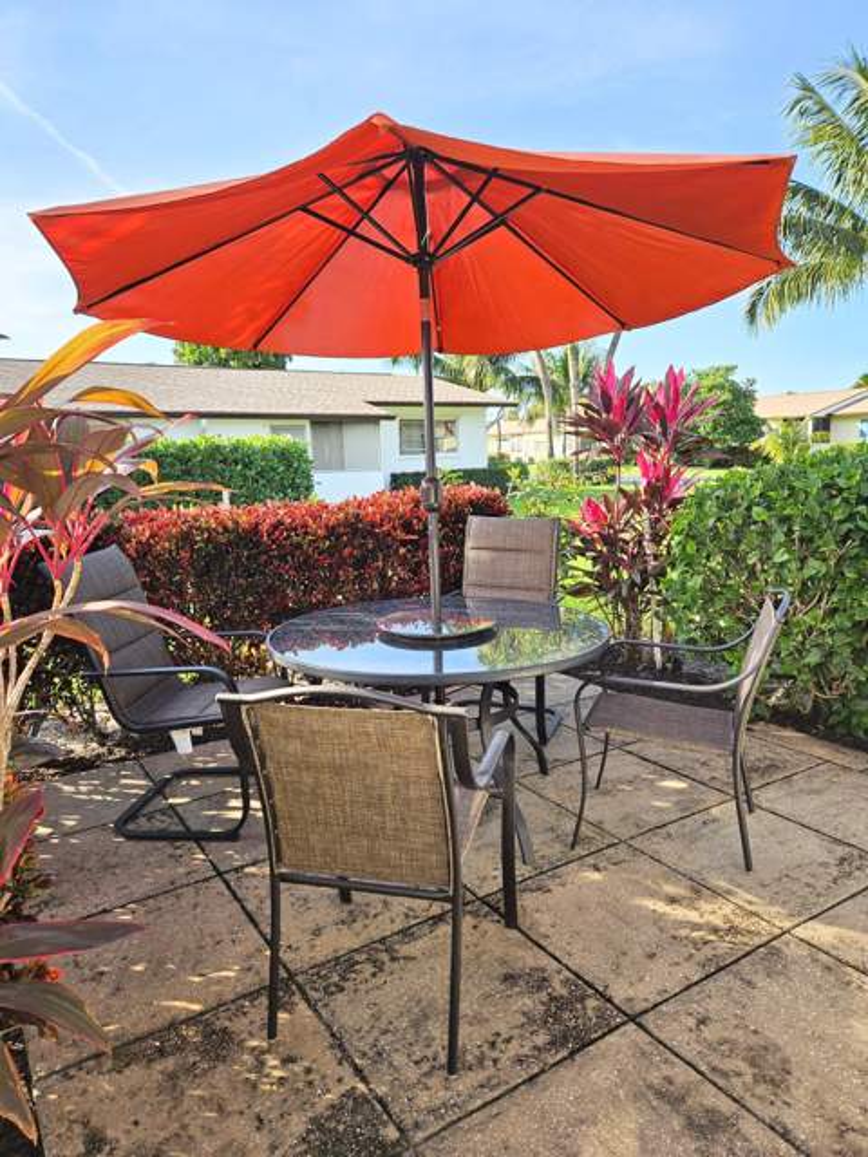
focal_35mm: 23
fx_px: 769
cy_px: 578
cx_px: 434
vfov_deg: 73.9
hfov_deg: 58.9
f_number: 1.8
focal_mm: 5.4
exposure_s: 1/492
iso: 25
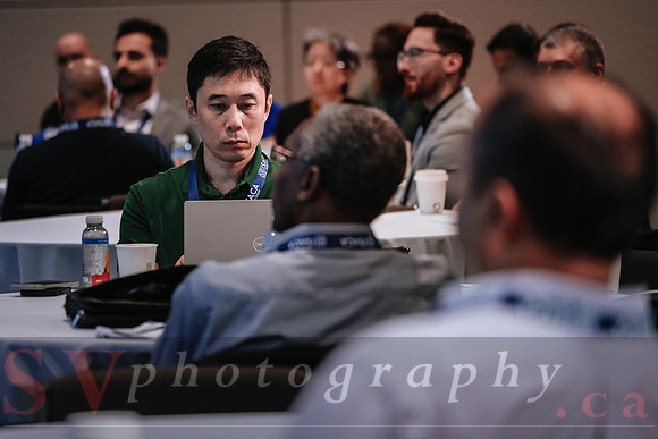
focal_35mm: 240
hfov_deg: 8.6
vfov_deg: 5.7
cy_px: 204
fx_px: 4380
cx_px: 283
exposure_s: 1/80
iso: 800
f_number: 2.8
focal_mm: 140
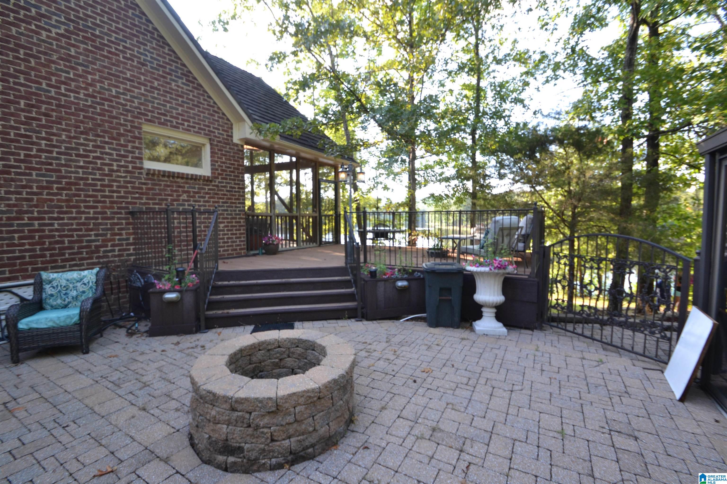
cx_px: 364
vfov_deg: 77.3
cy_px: 242
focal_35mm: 15
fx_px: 303
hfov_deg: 100.4
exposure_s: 1/125
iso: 400
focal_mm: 10
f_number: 5.6
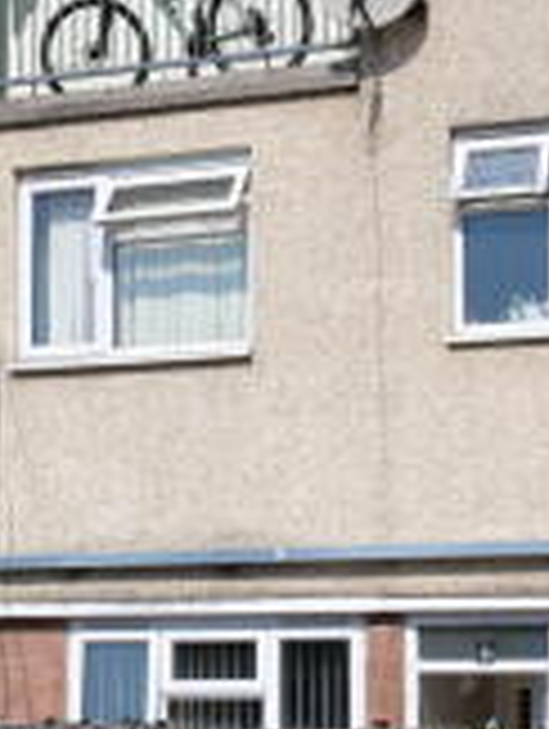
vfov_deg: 15.3
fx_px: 2679
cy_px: 673
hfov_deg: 11.7
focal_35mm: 127
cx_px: 126
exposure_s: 1/250
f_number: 8
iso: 100
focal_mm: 45
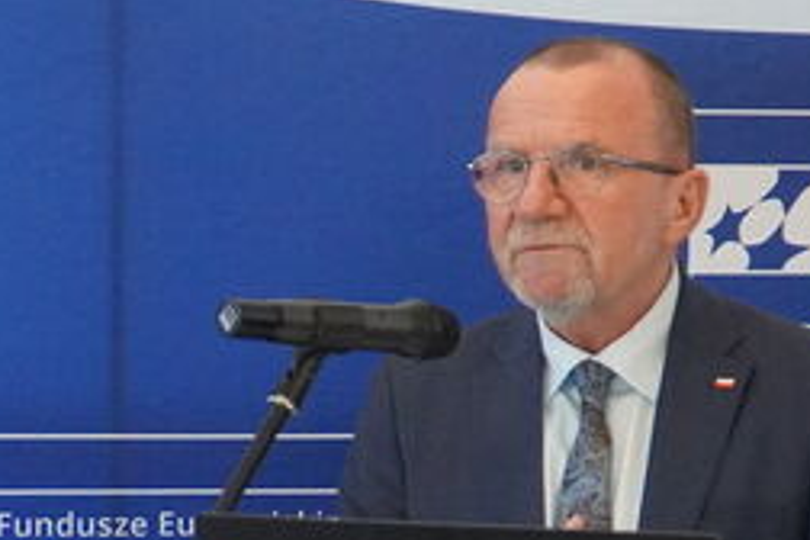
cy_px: 468
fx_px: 3217
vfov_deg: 9.6
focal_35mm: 143
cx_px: 190
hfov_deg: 14.3
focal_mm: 30
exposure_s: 1/160
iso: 5000
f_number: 4
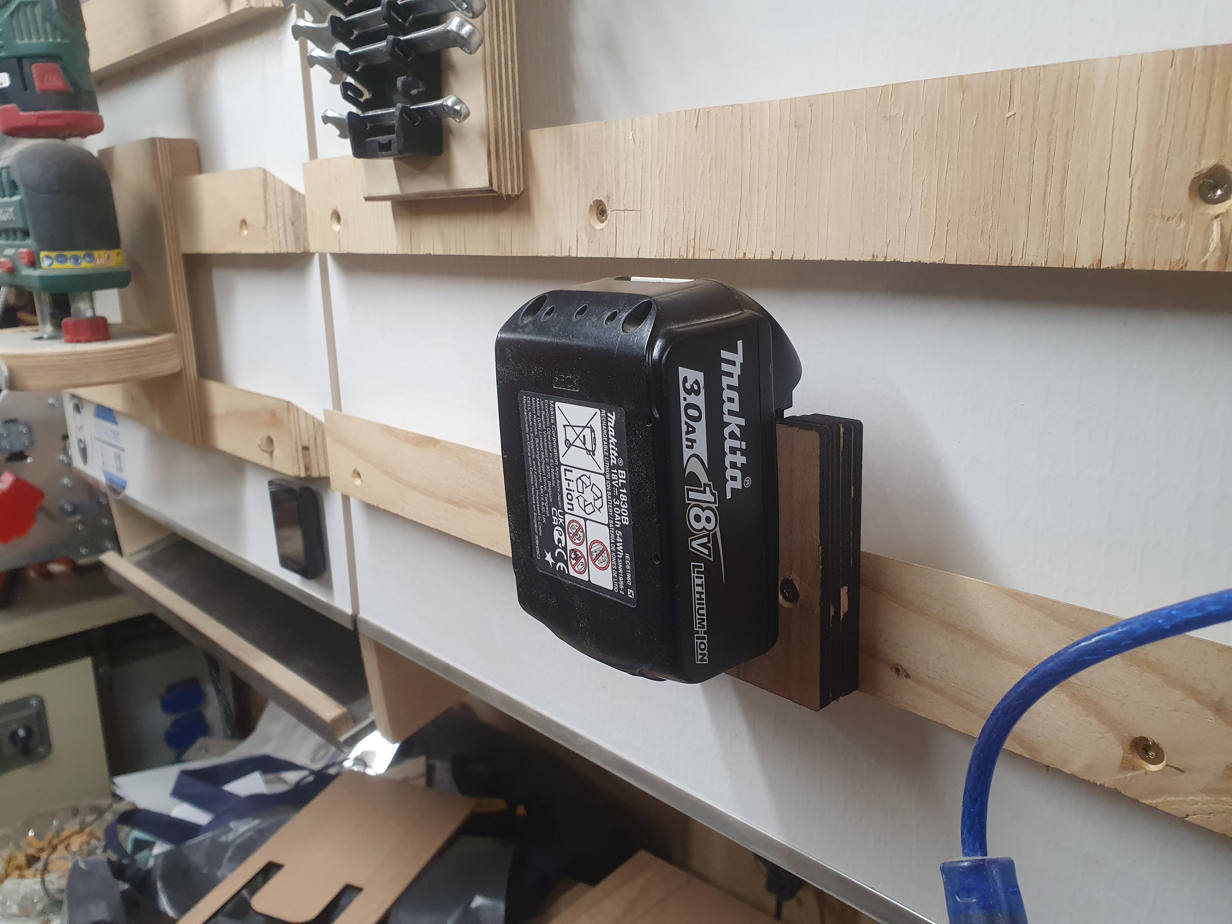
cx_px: 616
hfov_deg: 67.3
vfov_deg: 53.1
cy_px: 462
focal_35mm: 26
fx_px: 925
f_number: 2.4
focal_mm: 4.32
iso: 200
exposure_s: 1/100
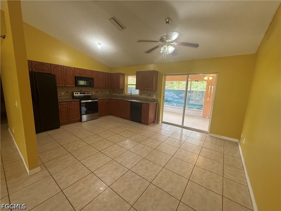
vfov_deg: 85.7
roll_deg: -2.5
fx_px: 114
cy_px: 106
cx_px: 140
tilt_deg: -8.8
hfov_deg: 102.1
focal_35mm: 14
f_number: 2.2
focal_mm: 2.22
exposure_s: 1/60
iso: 200
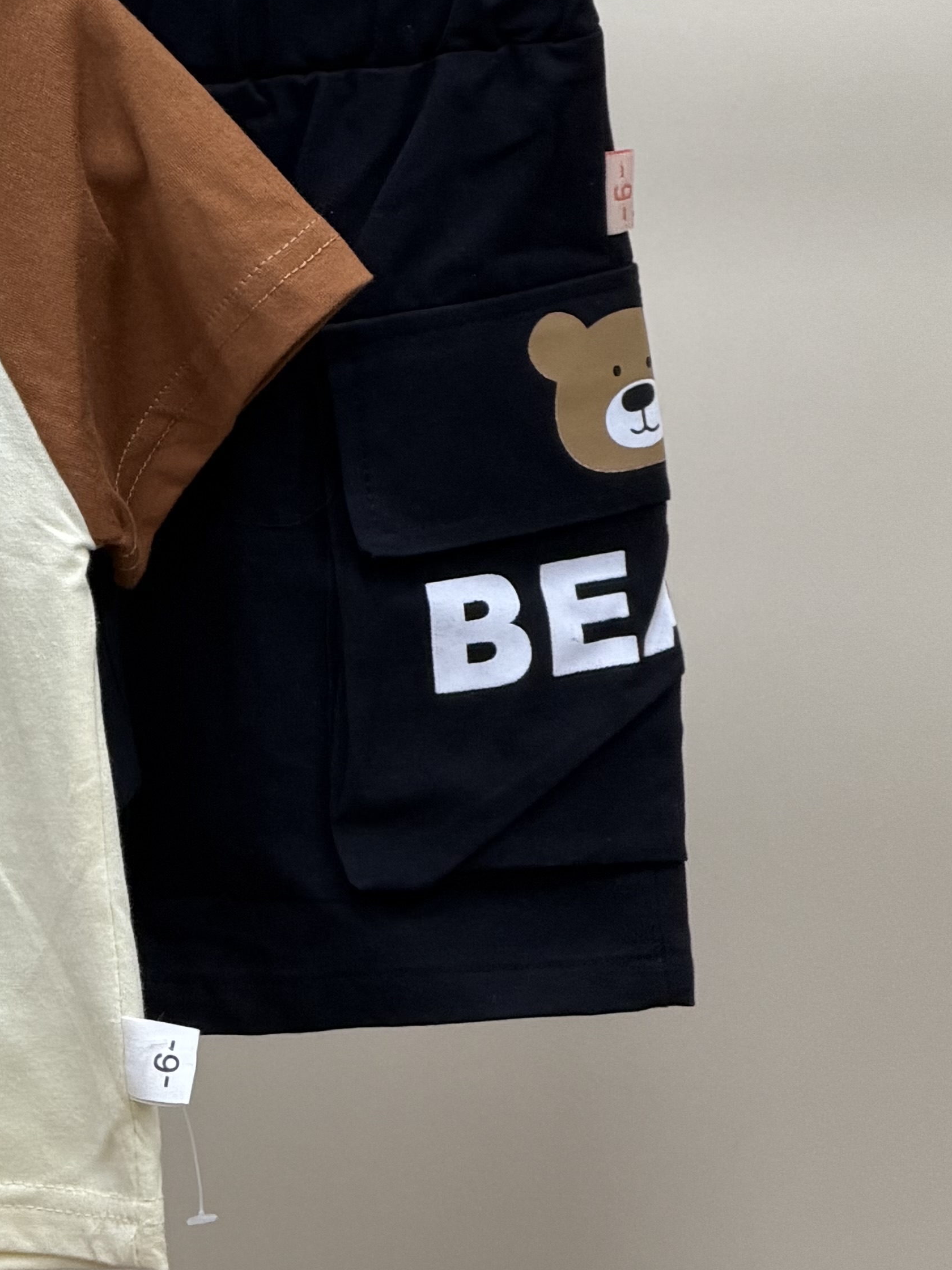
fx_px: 9351
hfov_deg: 5.8
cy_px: 641
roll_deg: +0.5
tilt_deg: -7.8
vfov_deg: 7.8
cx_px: -194
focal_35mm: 255
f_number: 2.8
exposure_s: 1/100
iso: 125
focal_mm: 16.89
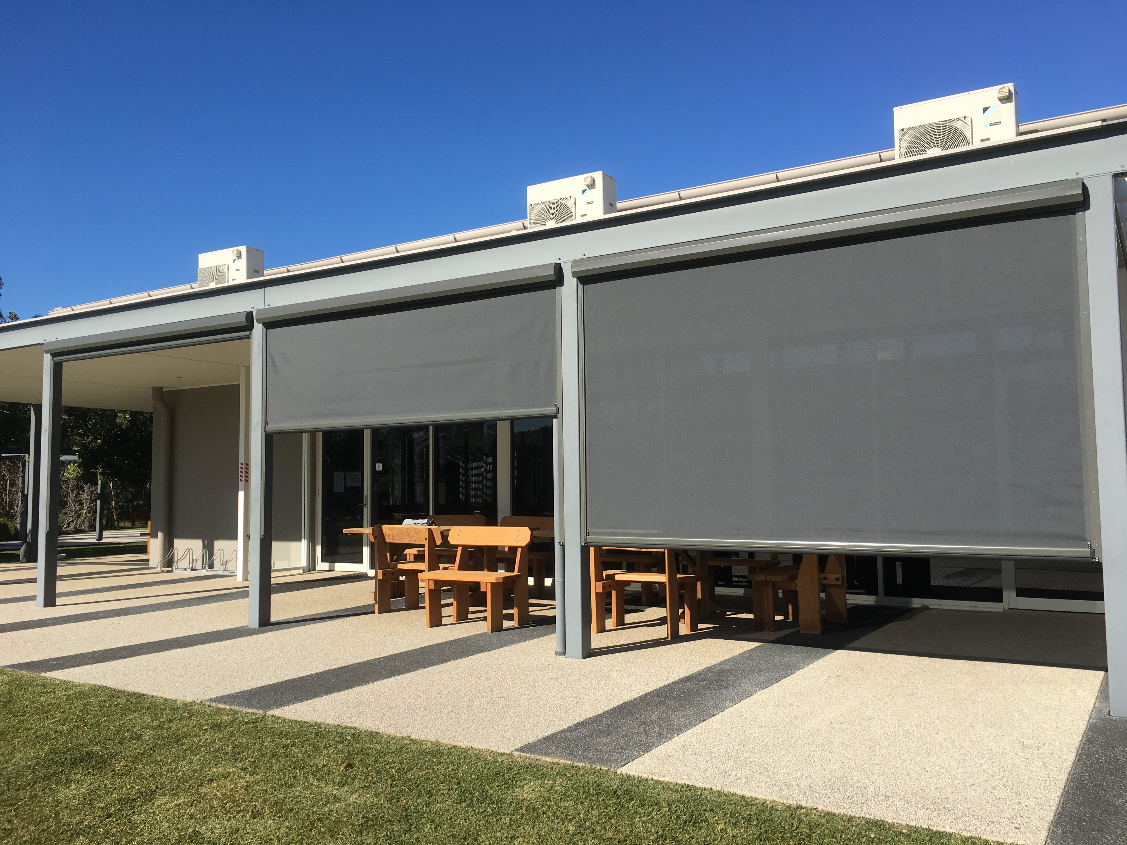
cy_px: 422
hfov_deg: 61.7
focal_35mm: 29
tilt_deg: +4.3
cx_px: 564
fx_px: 944
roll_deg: +0.8
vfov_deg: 48.2
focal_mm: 4.15
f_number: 2.2
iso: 25
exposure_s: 1/1748
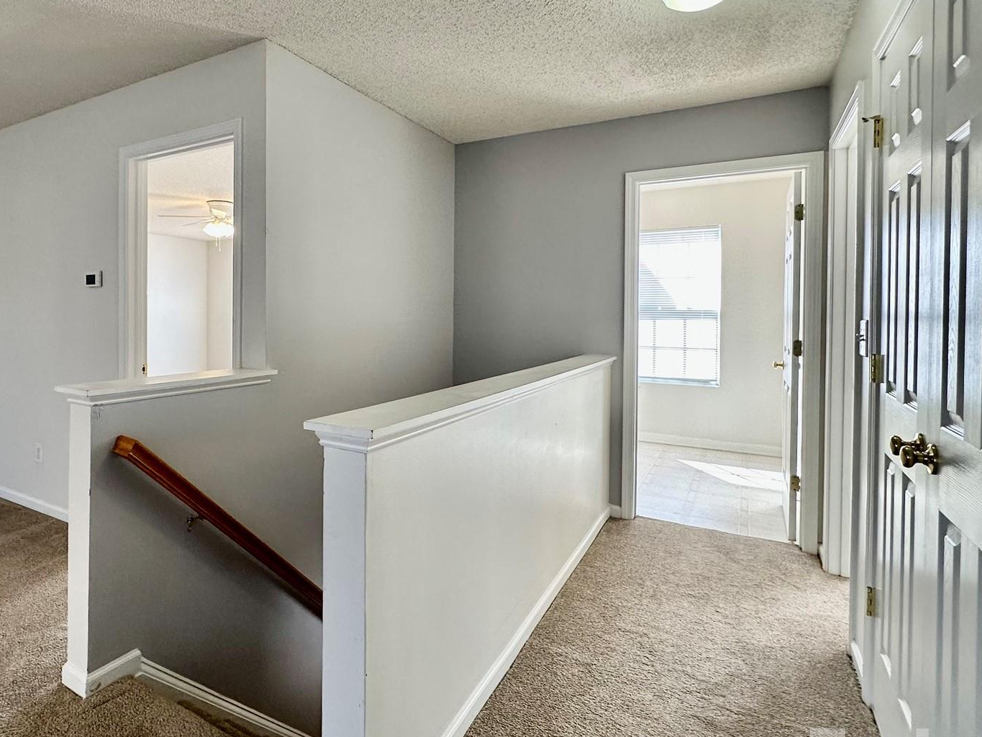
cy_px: 317
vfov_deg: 63.2
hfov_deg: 77.1
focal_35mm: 21
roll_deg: -0.3
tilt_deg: +0.0
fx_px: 596
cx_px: 350
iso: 160
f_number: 2.2
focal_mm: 2.22
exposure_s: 1/120
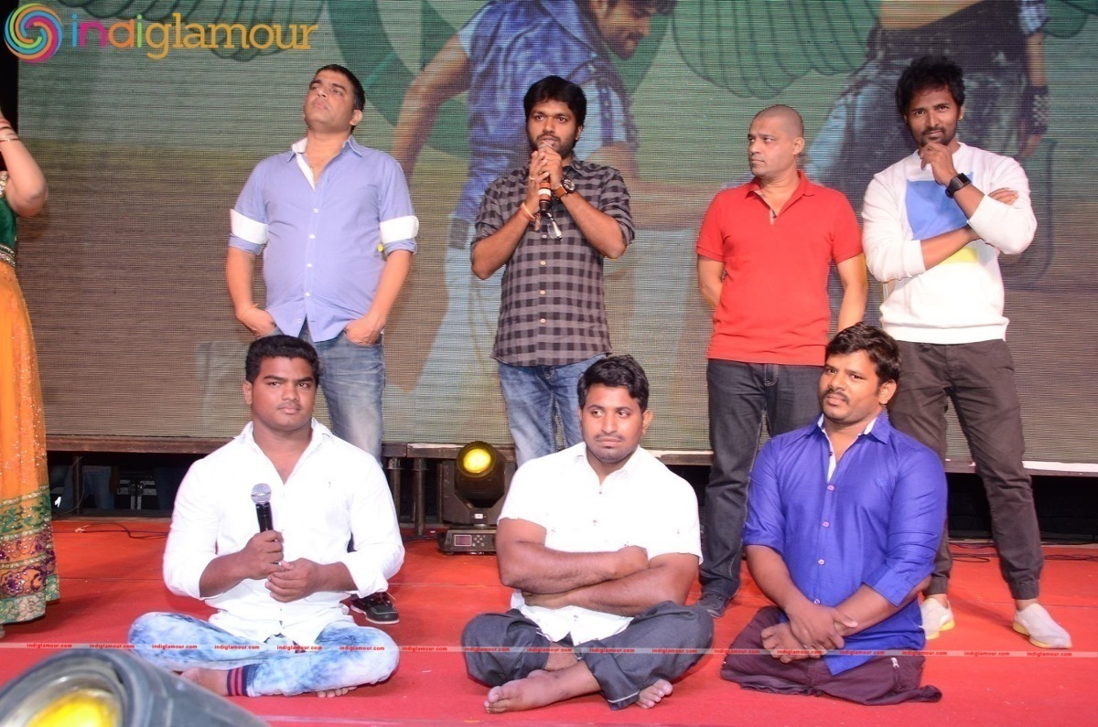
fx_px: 1187
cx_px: 549
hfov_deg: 49.6
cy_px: 364
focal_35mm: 39
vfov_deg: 34.1
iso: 800
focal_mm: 26
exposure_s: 1/125
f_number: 5.6
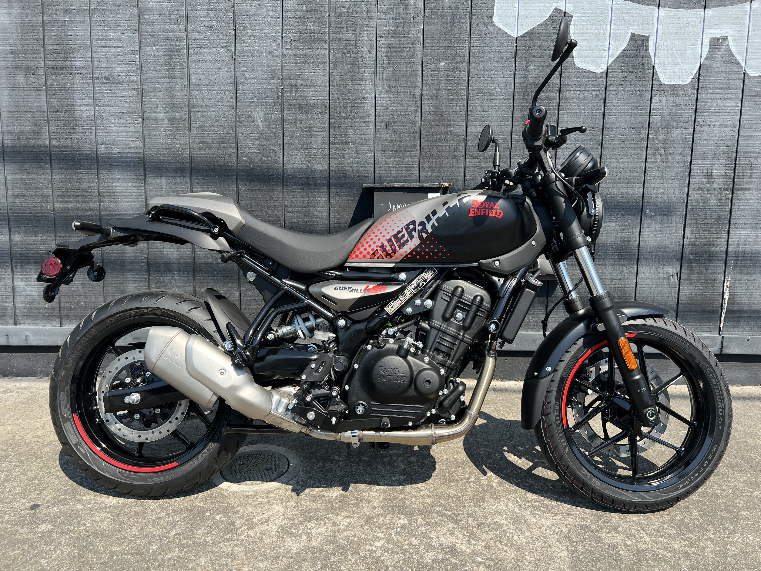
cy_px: 286
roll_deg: -0.8
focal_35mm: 26
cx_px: 380
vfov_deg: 53.1
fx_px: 572
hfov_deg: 67.3
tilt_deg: -8.2
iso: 50
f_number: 1.5
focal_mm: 5.7
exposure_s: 1/1597
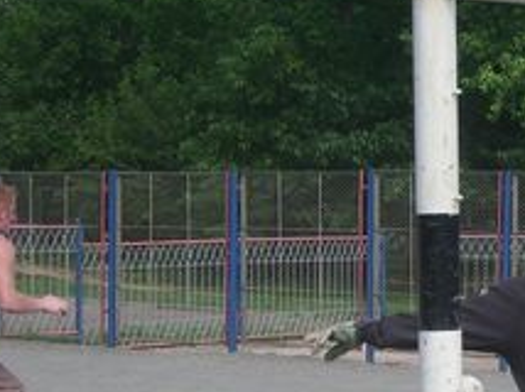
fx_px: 2621
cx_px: 574
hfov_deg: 11.3
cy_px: 383
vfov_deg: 8.5
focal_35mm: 173
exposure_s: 1/385
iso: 50
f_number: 4
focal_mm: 12.33
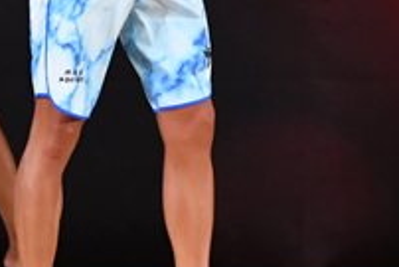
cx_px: 64
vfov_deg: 1.7
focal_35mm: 832
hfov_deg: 2.5
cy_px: -30
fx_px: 9228
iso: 3200
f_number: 5.6
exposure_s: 1/400
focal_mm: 145
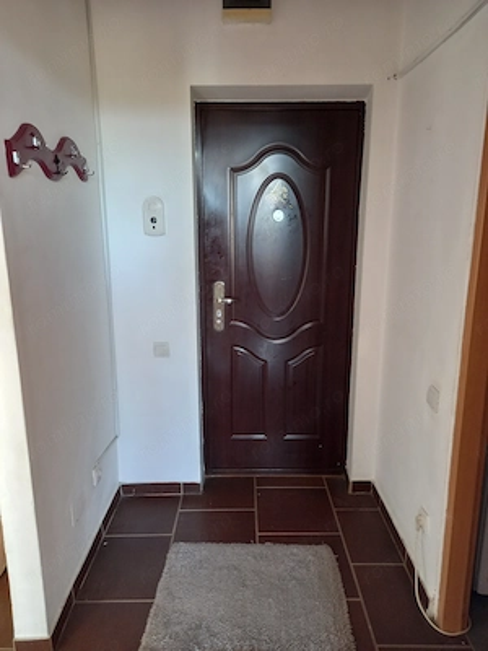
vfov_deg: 69.4
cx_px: 244
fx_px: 470
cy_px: 326
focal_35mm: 25
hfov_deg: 54.9
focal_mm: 4.6
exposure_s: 1/30
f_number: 2
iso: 200
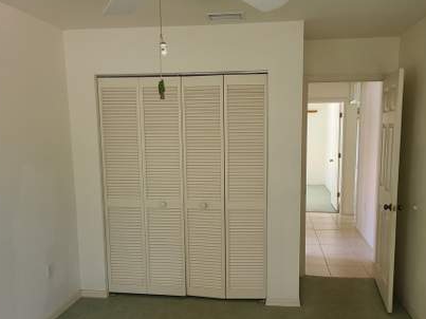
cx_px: 238
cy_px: 182
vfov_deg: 45.3
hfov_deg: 58.2
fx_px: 381
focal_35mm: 31
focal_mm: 5.4
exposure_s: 1/60
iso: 100
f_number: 1.8
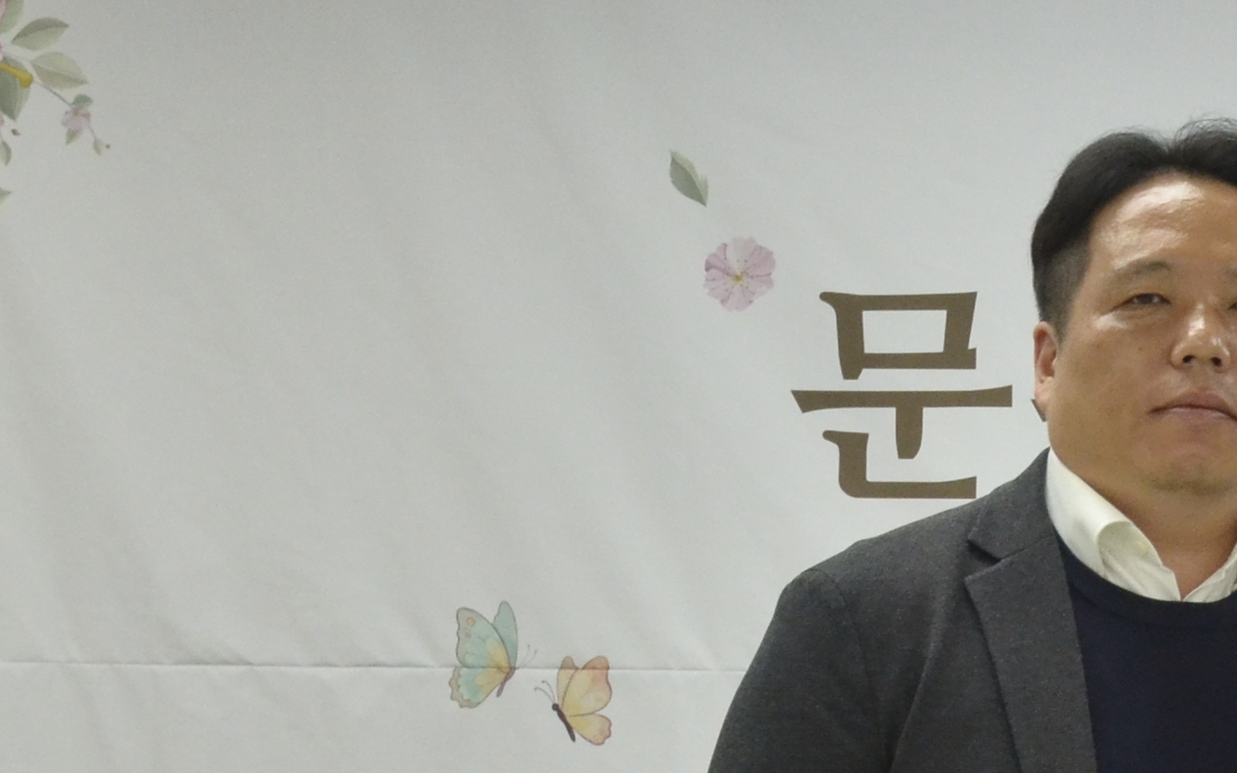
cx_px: 1935
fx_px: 4983
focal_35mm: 148
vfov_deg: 8.9
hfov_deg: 13.2
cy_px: 269
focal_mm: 27
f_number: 6.7
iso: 1250
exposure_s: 1/180
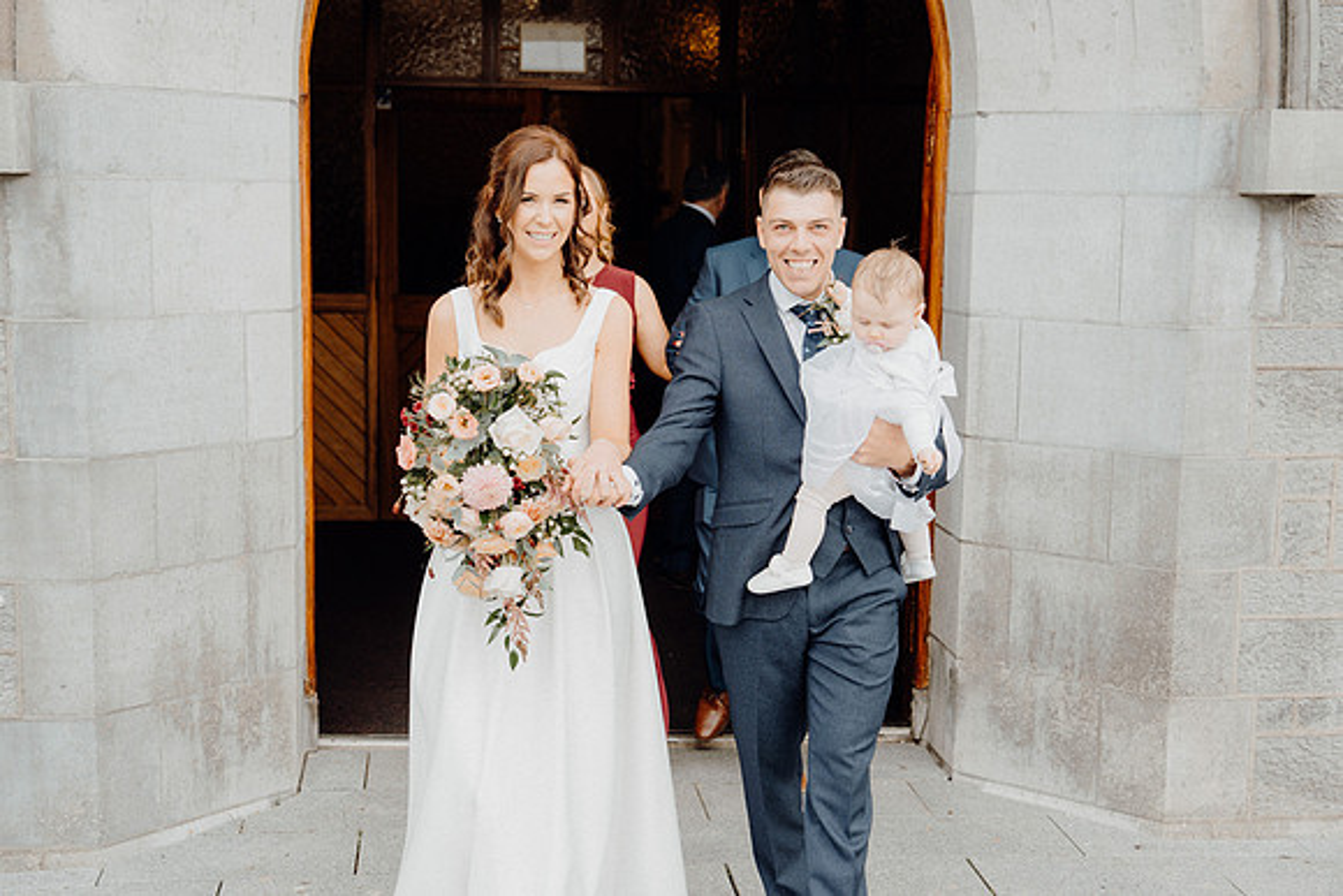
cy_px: 448
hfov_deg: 41.1
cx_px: 672
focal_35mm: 48
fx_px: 1791
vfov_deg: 28.1
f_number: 3.5
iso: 125
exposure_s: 1/200
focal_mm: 48
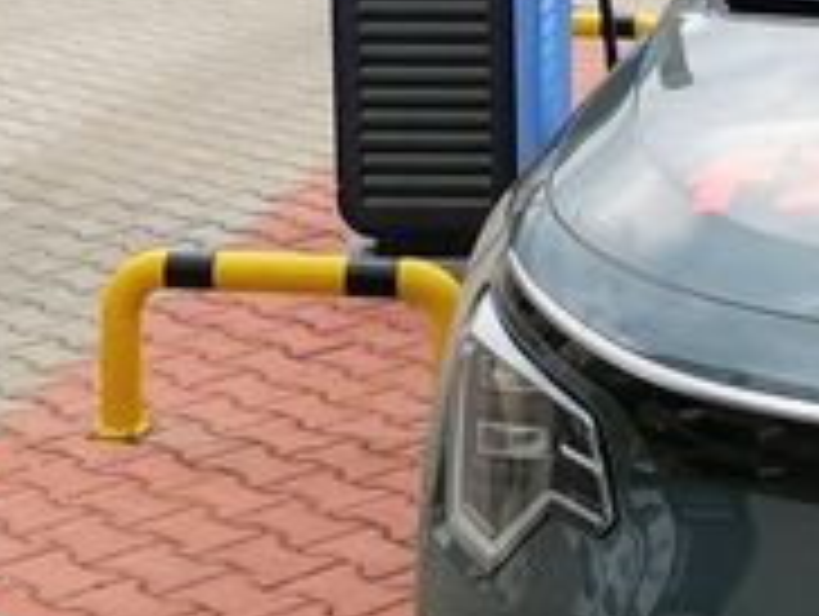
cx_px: 747
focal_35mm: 120
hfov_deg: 16.2
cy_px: -130
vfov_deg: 12.1
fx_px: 2843
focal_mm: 5.3
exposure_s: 1/357
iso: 50
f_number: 1.8
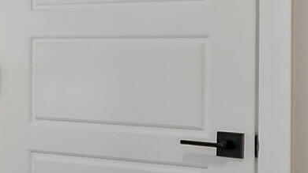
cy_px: 50
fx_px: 988
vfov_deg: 10.0
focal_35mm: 121
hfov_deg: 14.4
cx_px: -326
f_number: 4.5
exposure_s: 1/3
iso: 100
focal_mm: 10
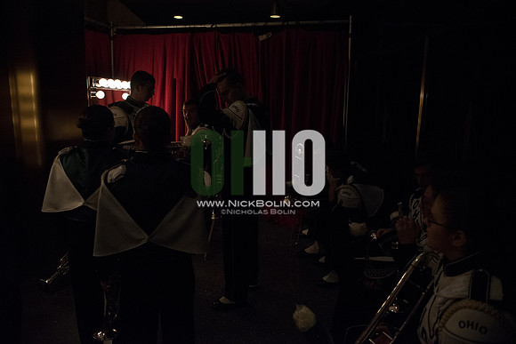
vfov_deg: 53.2
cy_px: 172
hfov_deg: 73.7
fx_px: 344
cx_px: 258
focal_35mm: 24
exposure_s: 1/4000
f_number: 2.8
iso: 8000
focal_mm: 24
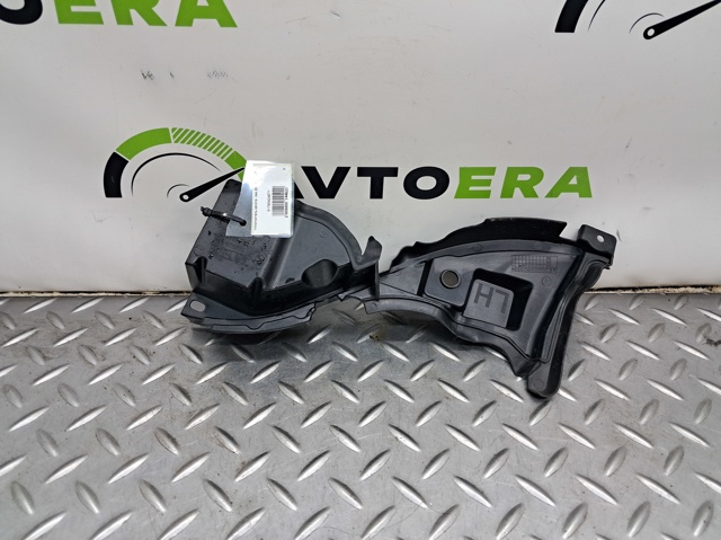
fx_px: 562
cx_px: 360
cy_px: 270
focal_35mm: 27
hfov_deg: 65.4
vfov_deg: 51.3
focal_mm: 4
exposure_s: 1/50
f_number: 1.8
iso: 100
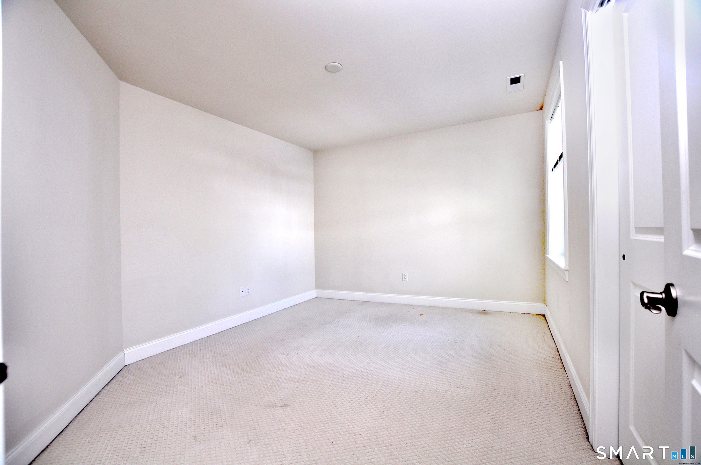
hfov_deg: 100.5
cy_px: 232
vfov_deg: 77.2
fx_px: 292
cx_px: 350
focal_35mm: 15
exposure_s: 1/80
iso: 320
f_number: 5
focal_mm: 10
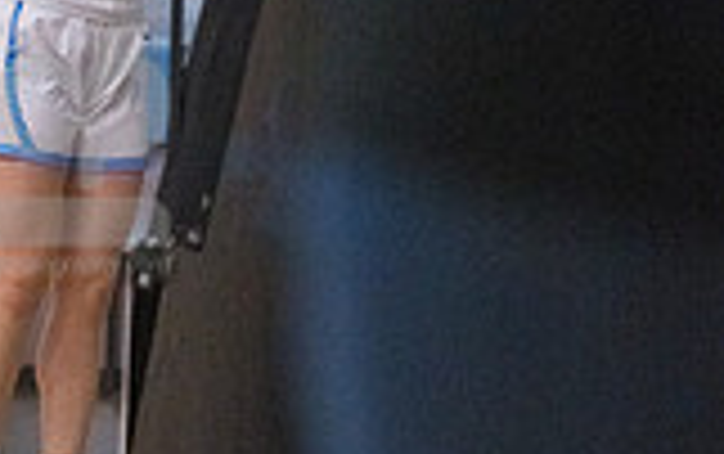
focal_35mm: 441
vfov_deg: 3.0
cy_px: 153
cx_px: 63
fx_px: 8711
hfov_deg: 4.8
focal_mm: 155
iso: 8000
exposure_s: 1/1600
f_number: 4
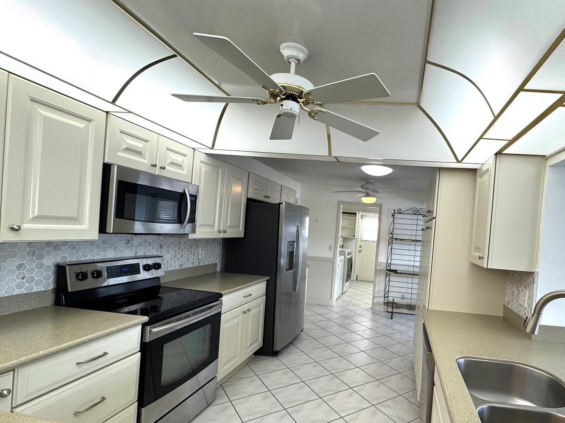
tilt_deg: -1.9
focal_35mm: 19
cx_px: 368
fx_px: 310
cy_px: 238
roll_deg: -4.0
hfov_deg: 82.3
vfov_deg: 68.4
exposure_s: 1/120
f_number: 2.2
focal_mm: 2.22
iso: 125
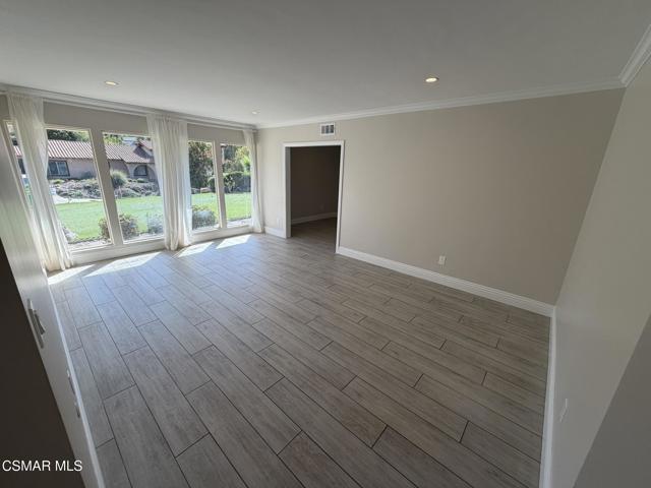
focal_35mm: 14
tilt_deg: -19.2
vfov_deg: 85.7
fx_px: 263
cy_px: 244
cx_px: 326
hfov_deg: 102.1
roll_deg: -1.5
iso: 40
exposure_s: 1/224
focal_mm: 2.22
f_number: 2.2
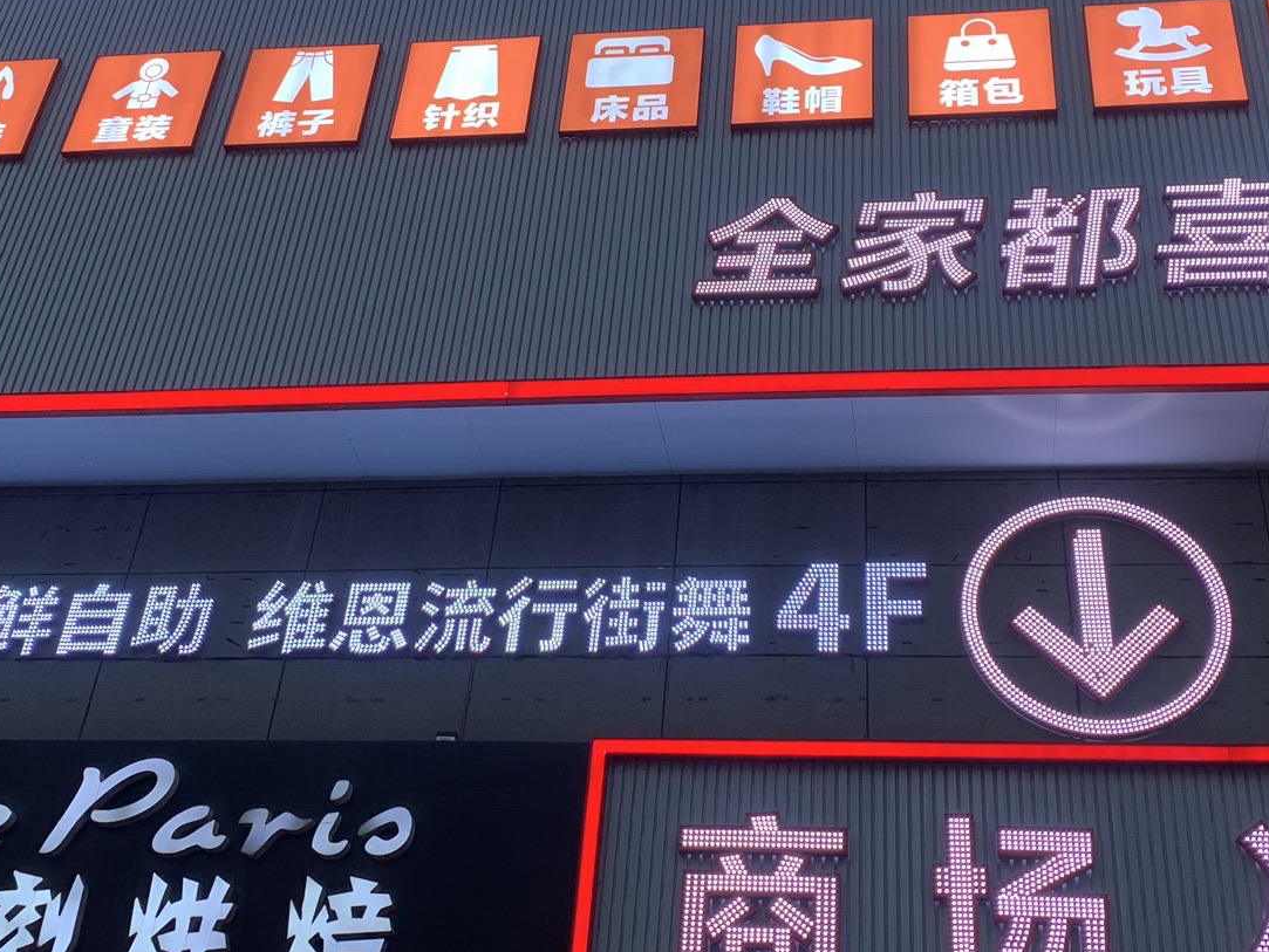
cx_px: 689
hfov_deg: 39.6
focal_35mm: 48
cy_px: 248
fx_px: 1760
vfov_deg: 29.8
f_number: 1.8
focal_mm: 4.25
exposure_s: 1/121
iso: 40
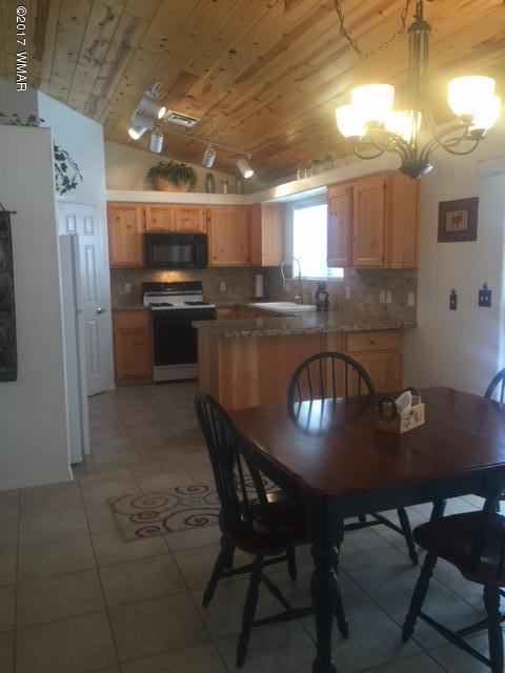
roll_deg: +0.2
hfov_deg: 48.2
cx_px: 252
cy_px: 336
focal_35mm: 29
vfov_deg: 61.7
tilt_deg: -6.7
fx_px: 564
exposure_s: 1/15
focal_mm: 4.15
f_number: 2.2
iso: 50
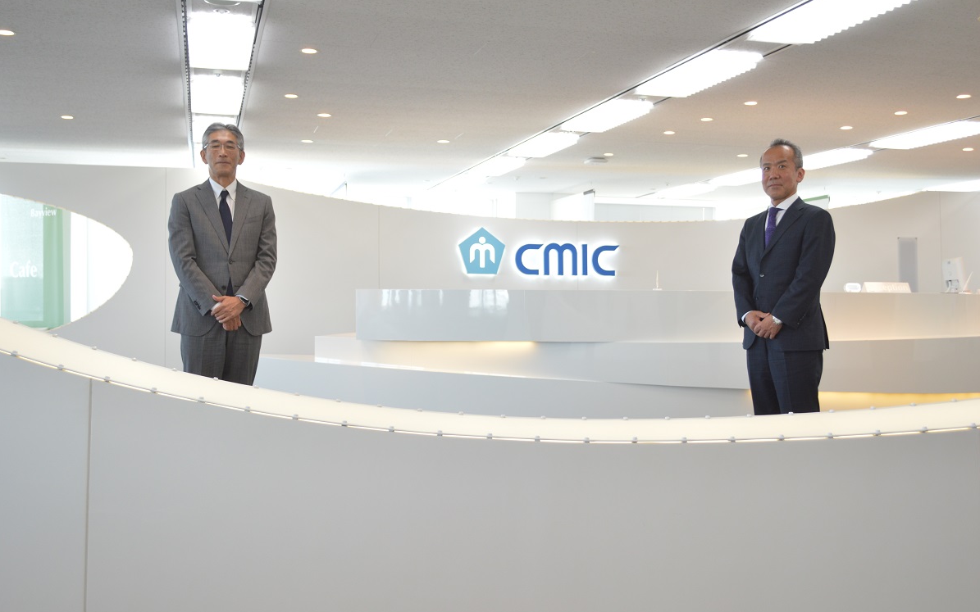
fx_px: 1068
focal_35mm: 40
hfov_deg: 49.3
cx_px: 490
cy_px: 323
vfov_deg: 32.0
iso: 400
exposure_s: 1/50
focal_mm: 26
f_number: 5
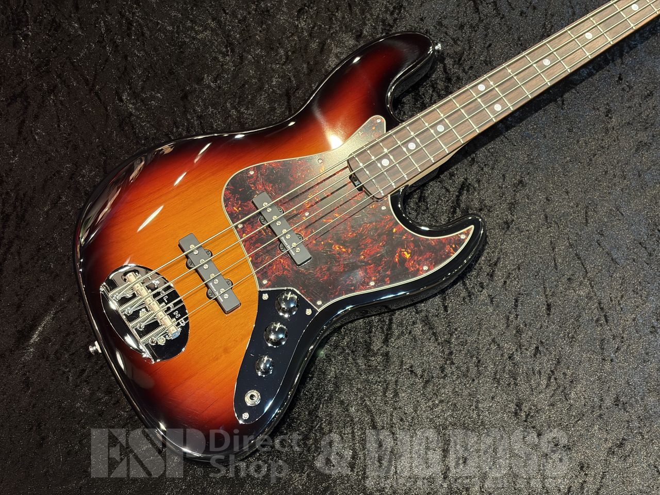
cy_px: 248
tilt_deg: -68.8
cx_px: 330
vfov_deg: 28.0
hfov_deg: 36.8
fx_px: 991
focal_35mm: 52
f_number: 1.6
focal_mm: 5.96
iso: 125
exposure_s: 1/40
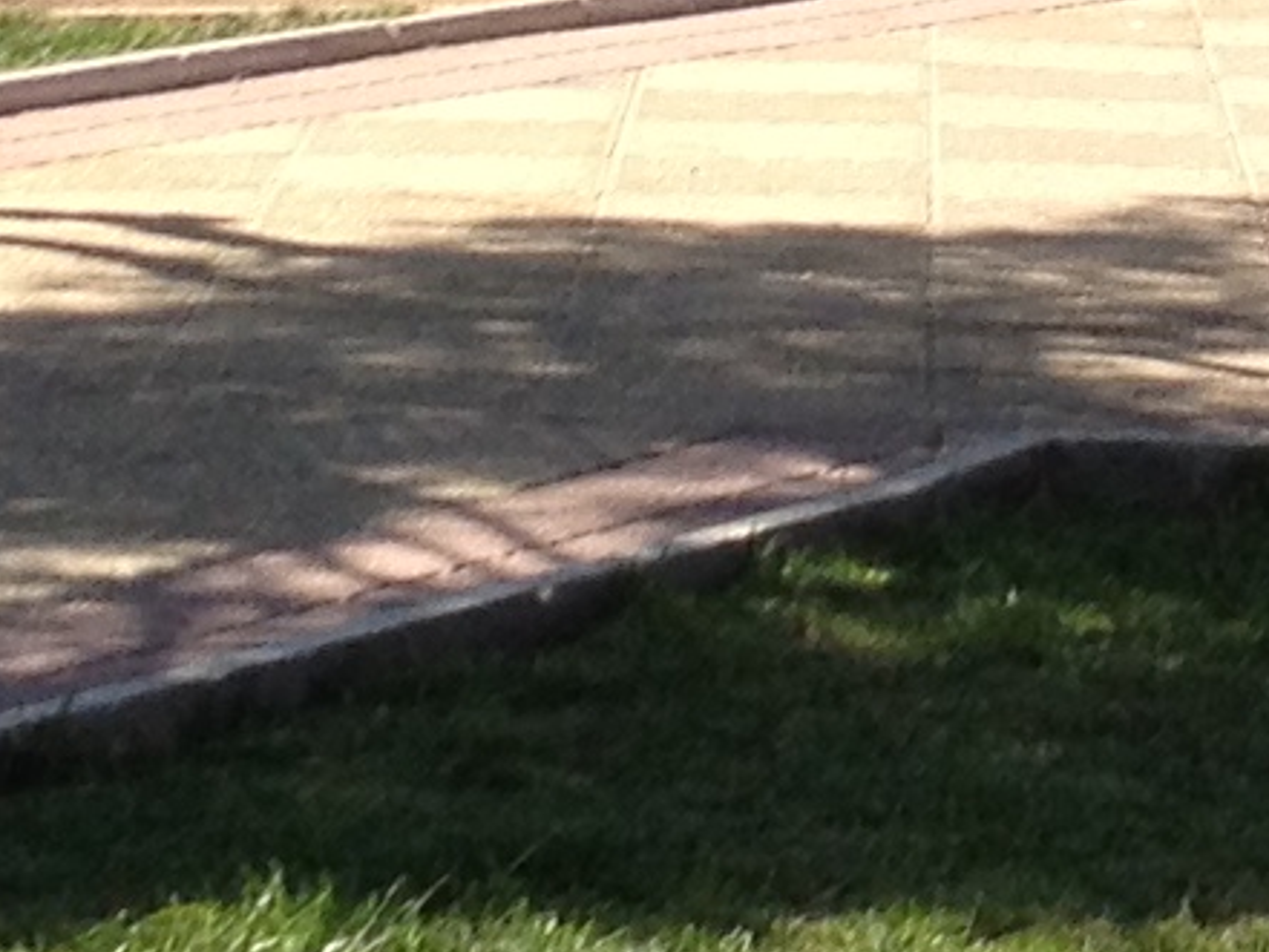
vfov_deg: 5.6
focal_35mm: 259
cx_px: 1470
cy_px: -969
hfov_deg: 7.6
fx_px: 9497
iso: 50
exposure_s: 1/905
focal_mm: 4.28
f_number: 2.4
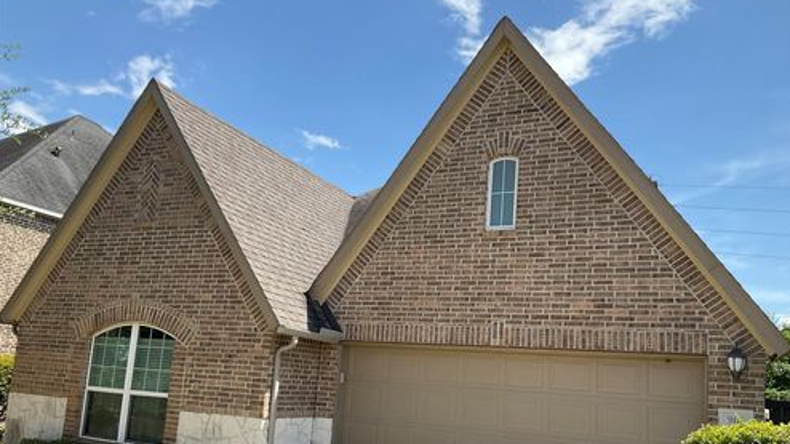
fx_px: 670
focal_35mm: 32
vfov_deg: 36.4
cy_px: 283
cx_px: 395
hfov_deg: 61.0
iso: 16
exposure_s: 1/1342
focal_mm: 3
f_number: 1.8
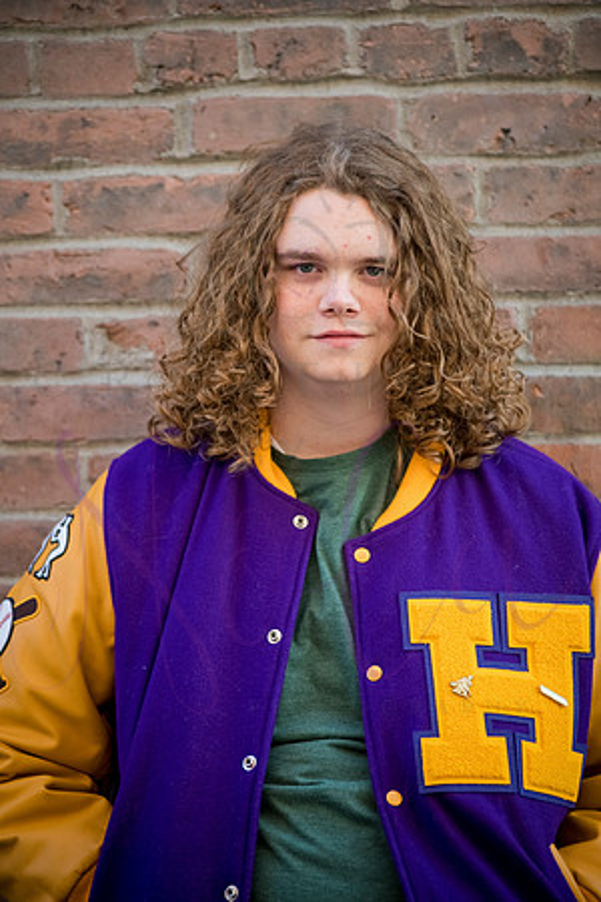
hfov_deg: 9.5
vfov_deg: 14.2
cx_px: 300
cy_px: 451
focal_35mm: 145
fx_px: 3631
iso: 640
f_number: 4
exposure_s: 1/400
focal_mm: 145
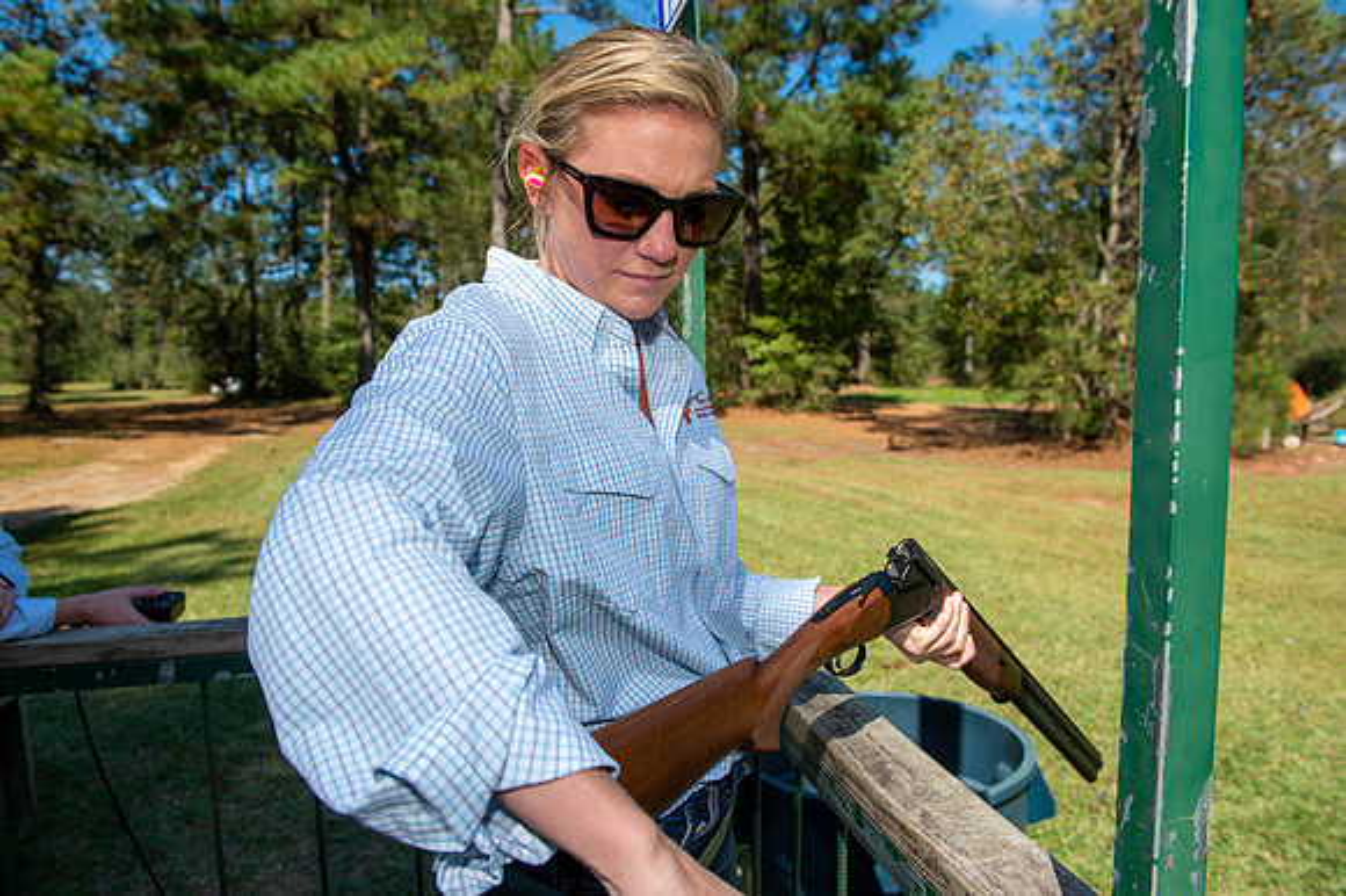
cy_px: 448
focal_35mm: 27
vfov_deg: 47.9
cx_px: 673
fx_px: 1009
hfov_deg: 67.4
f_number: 6.3
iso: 125
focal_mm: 27
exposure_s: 1/400
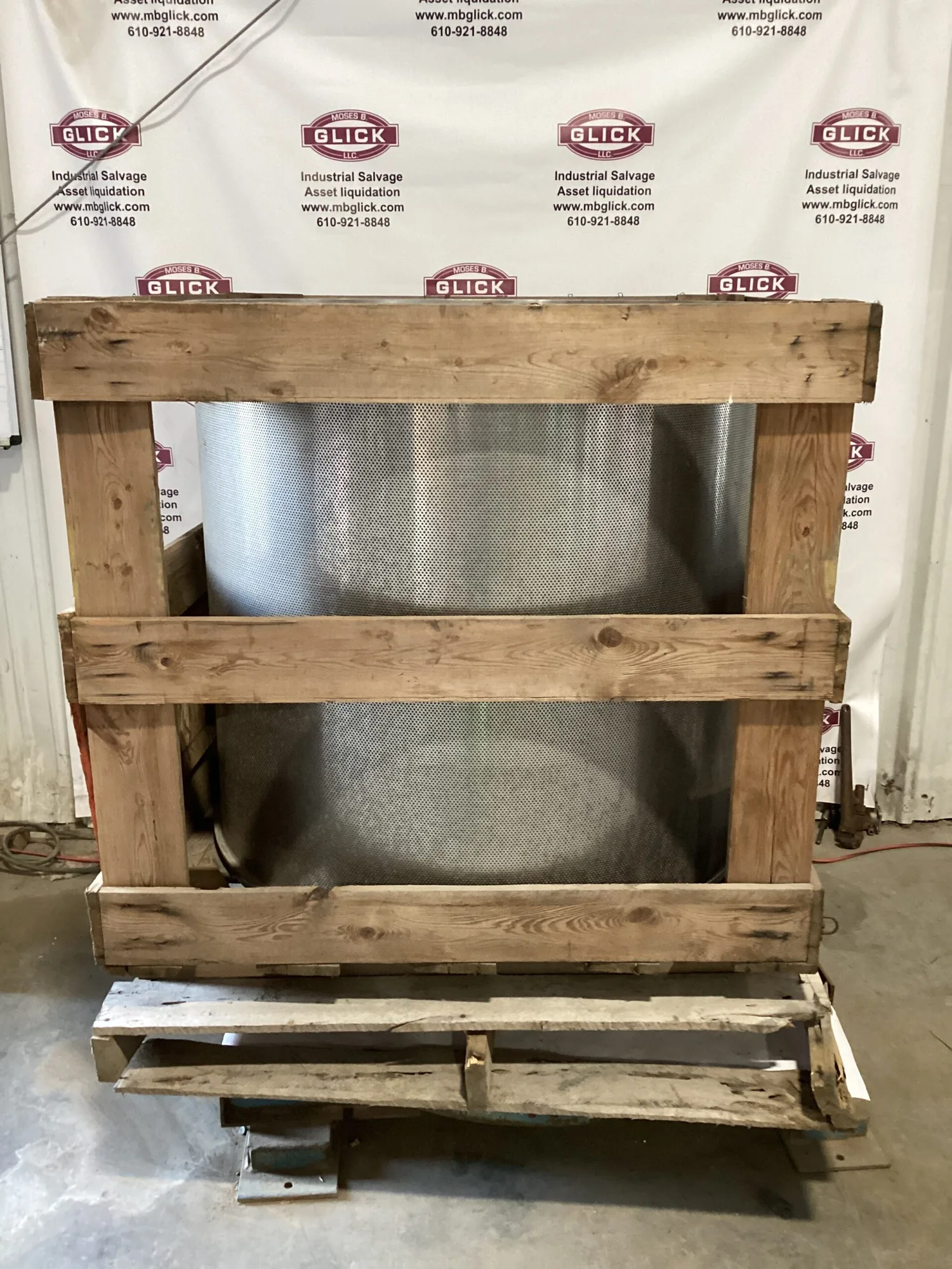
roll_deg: +1.6
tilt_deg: -16.6
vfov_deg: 58.4
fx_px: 1137
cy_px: 634
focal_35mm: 31
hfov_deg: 45.4
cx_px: 476
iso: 400
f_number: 2.4
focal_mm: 3.3
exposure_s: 1/50
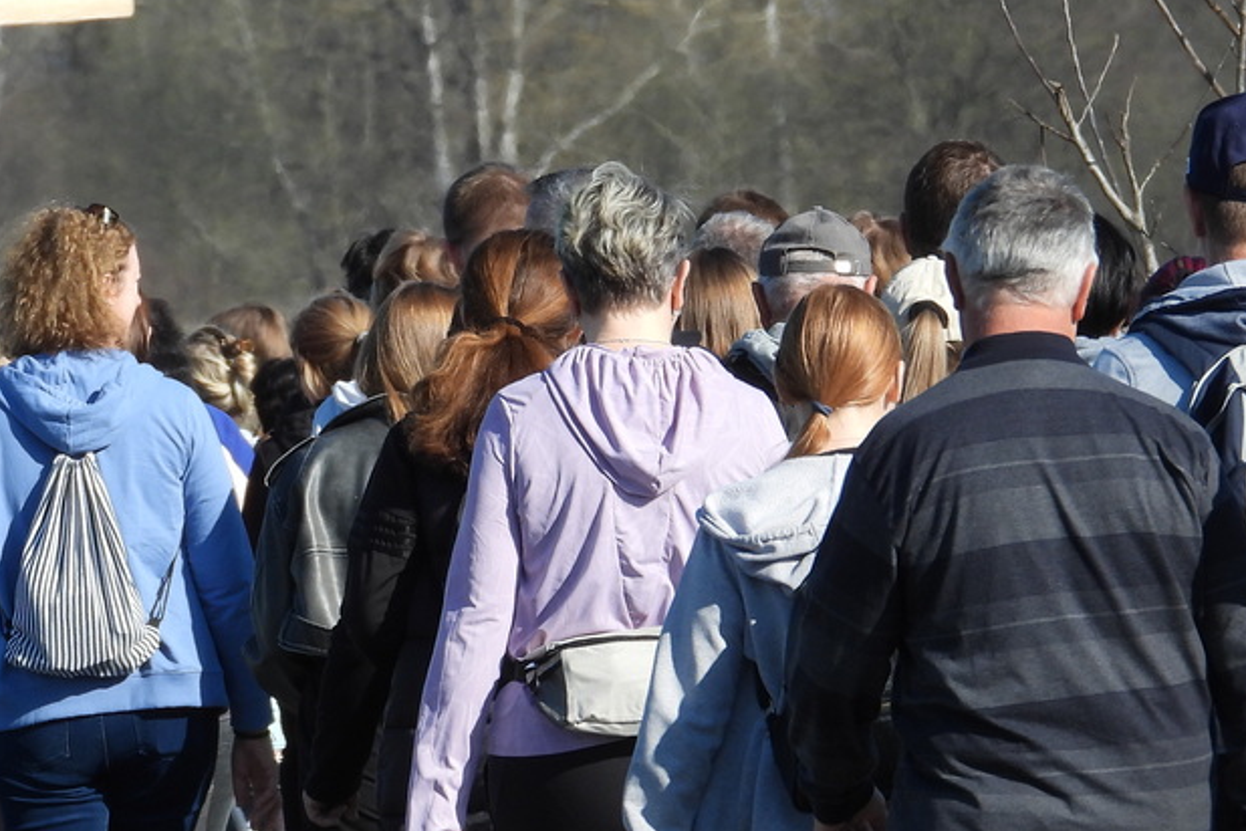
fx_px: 39627
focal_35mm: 1145
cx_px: 63
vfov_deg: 1.2
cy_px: 436
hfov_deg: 1.8
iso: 100
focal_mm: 102
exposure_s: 1/500
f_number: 5
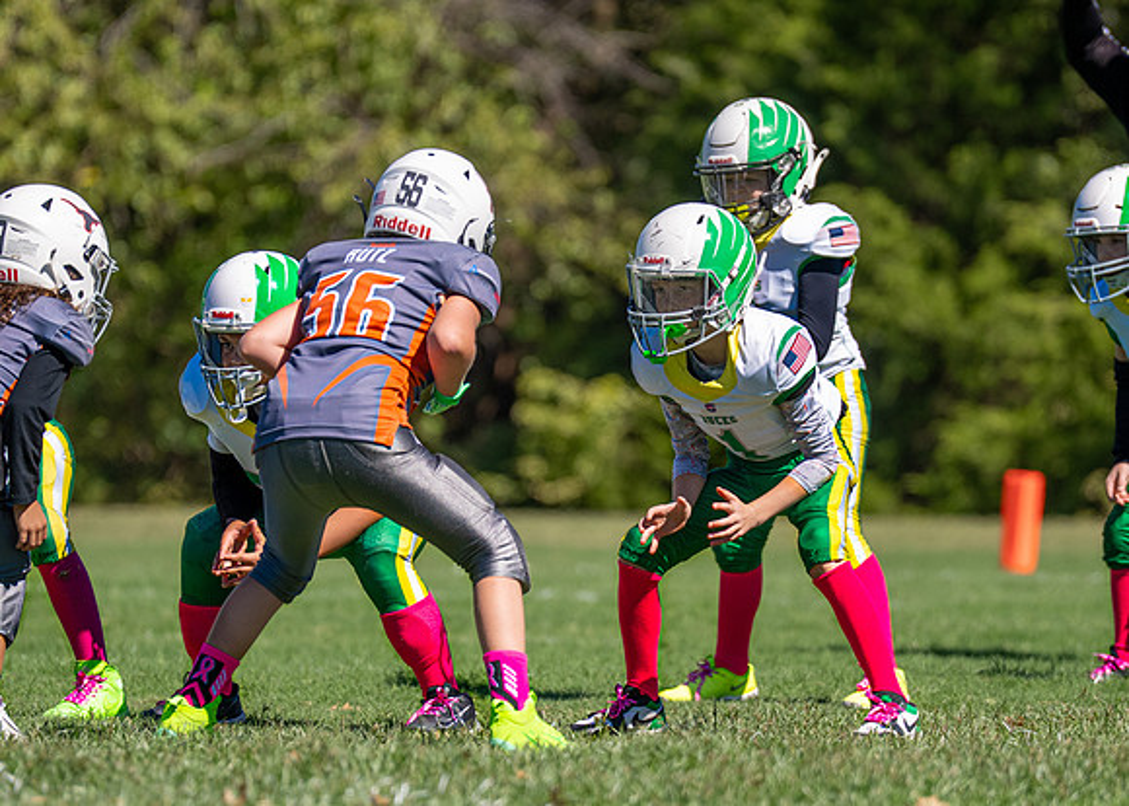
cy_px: 426
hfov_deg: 4.7
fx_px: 13805
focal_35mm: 431
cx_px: 647
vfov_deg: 3.3
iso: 160
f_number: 2.8
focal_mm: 200
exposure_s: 1/3200
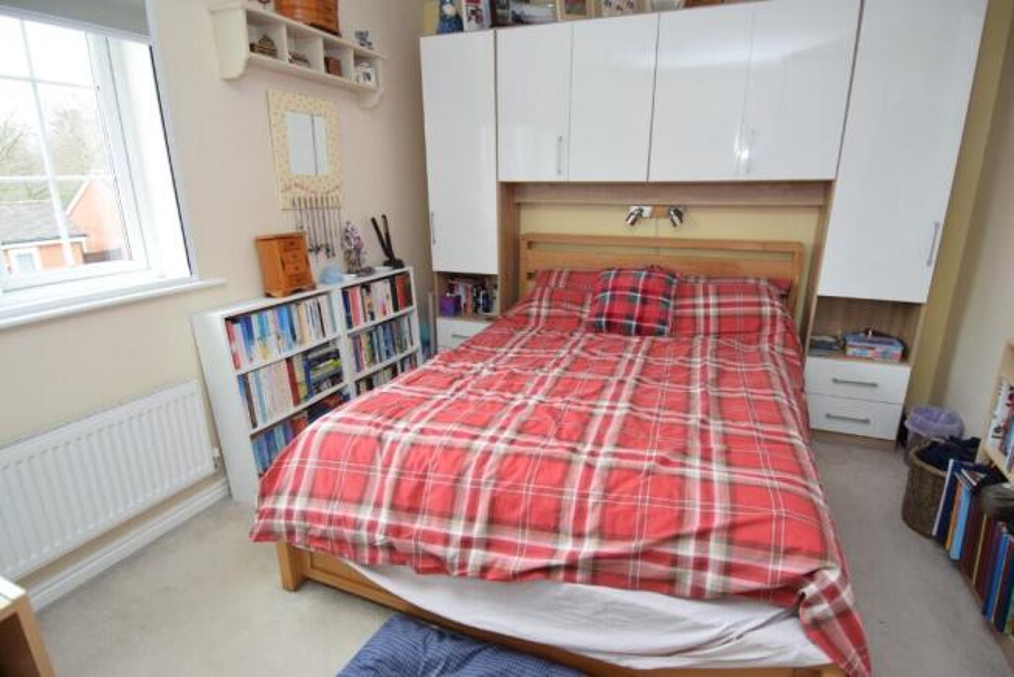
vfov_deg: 67.5
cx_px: 507
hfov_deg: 90.0
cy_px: 338
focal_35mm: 18
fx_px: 507
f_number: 4
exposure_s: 1/60
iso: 900
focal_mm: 12
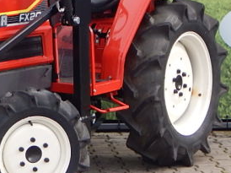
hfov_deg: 8.8
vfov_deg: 6.6
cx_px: -35
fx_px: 1487
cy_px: -86
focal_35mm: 223
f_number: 4
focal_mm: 10.9
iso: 125
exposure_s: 1/160
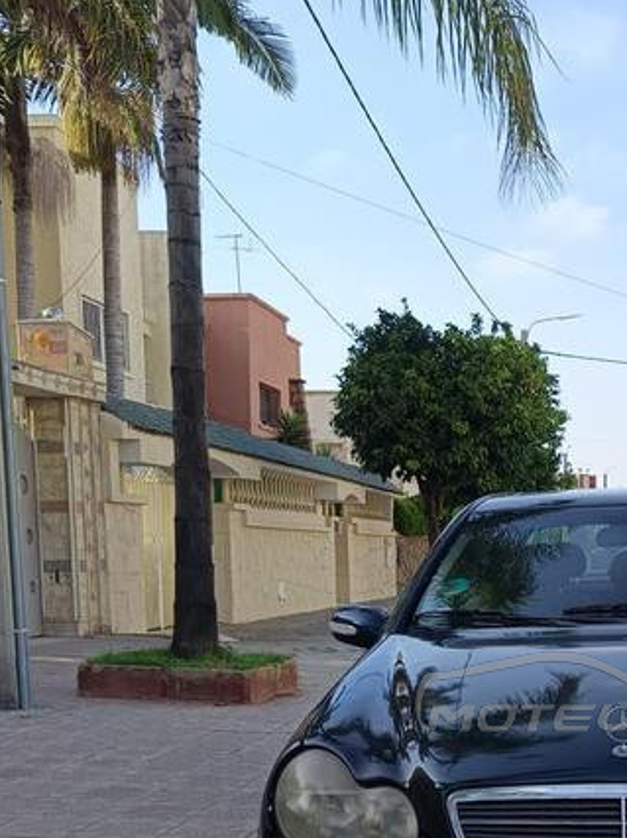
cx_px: 588
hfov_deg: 28.3
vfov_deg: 37.3
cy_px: 691
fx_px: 1185
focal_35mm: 49
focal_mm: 5.31
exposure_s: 1/188
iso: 50
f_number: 1.7
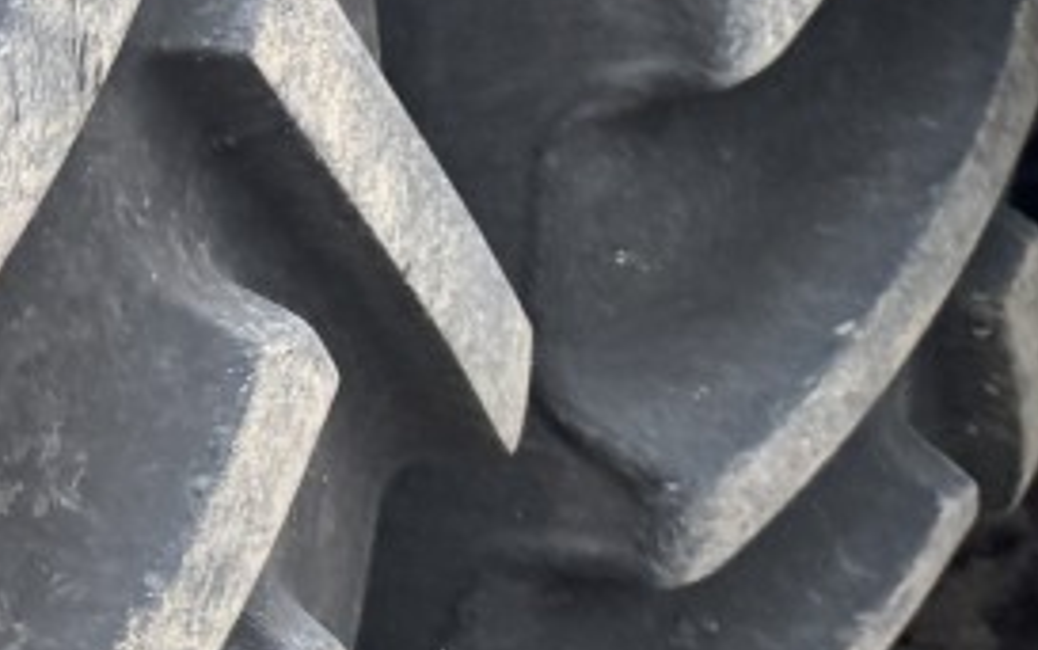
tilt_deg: -1.2
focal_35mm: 134
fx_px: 3793
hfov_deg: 14.3
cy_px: -76
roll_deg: +3.6
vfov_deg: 9.7
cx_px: -639
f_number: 1.78
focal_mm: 6.76
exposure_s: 1/159
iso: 80
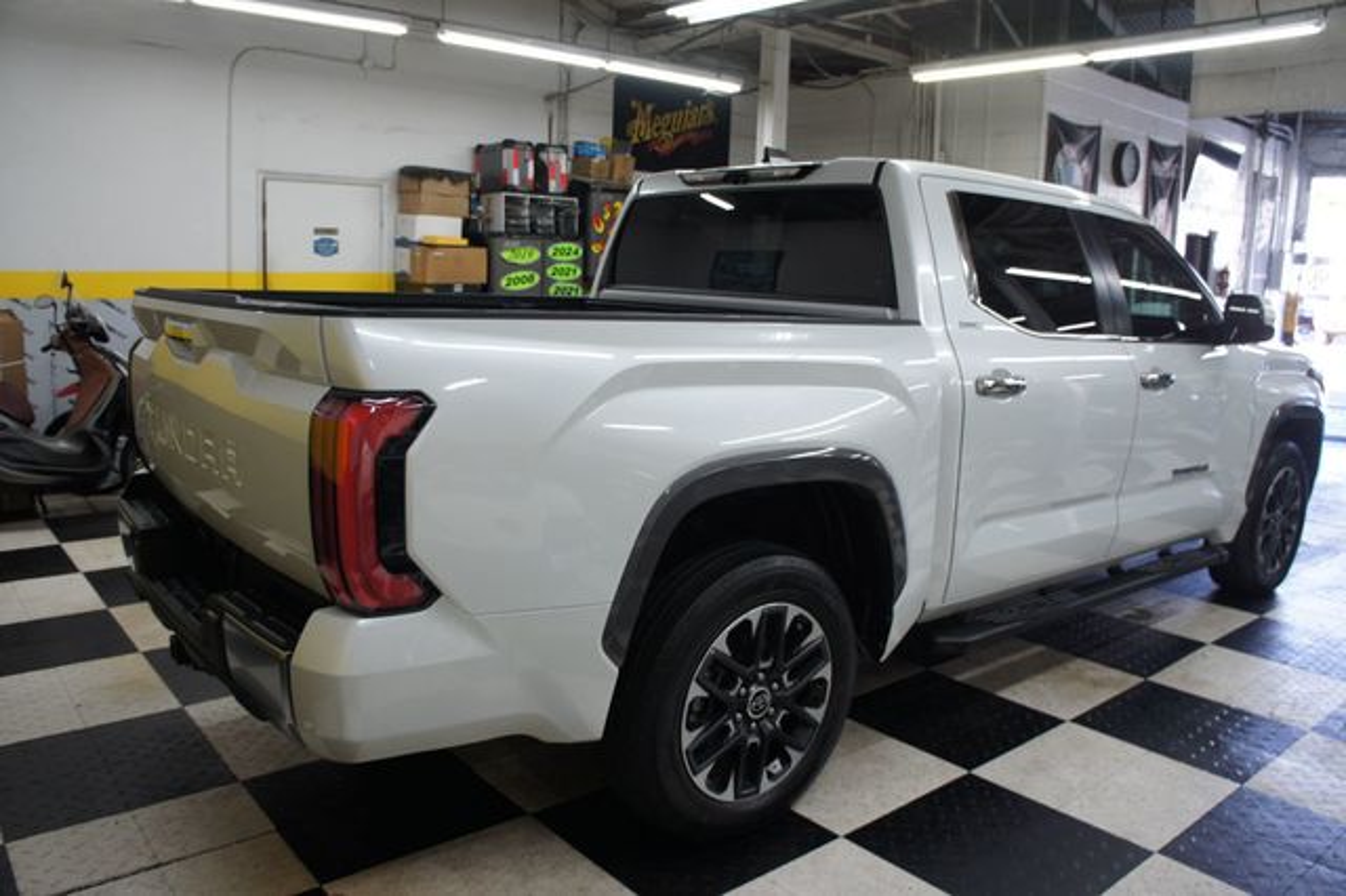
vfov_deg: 47.9
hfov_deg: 67.4
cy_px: 448
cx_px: 673
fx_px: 1009
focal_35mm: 27
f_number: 4
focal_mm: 18
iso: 200
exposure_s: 1/30
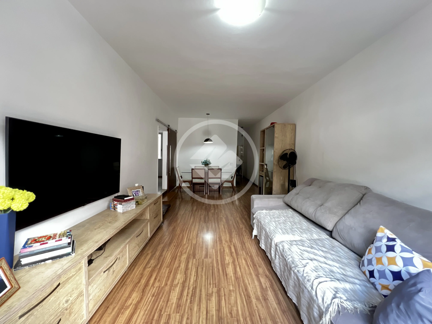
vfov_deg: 89.9
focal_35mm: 13
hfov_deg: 106.2
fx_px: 162
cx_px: 216
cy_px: 162
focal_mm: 1.57
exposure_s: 1/60
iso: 400
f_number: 1.8
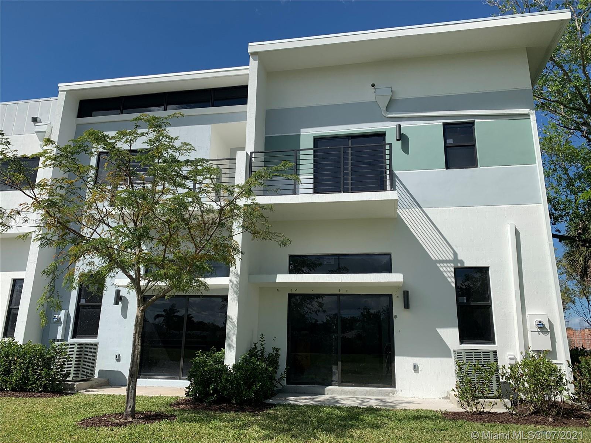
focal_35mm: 26
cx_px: 296
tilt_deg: +15.8
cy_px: 222
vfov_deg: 53.1
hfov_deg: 67.3
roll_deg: -1.1
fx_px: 444
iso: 25
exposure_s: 1/3289
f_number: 1.8
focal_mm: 4.25
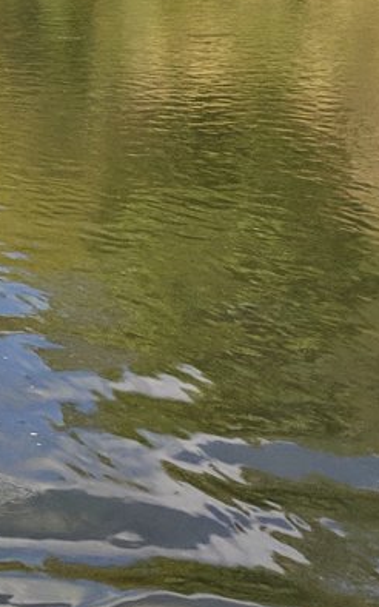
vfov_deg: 18.0
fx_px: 1852
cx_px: -627
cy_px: -48
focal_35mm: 112
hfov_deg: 9.8
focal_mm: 4.67
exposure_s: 1/2114
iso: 51
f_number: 2
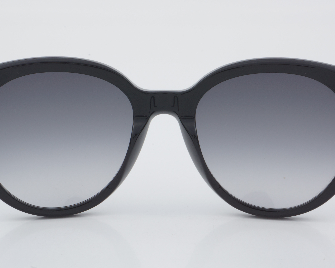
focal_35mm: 88
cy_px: 133
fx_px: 872
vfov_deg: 17.5
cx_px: 166
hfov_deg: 21.7
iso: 100
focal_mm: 50
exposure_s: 1/3
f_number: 32
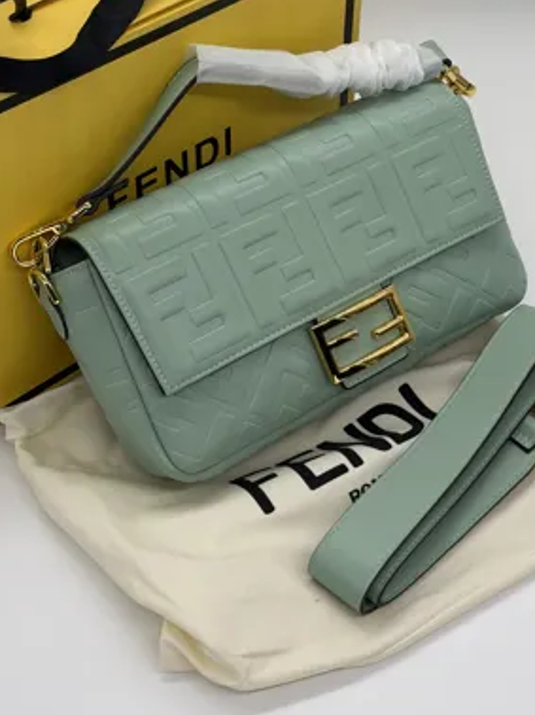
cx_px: 302
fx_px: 1258
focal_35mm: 61
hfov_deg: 24.0
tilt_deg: -45.7
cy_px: 284
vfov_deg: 31.6
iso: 64
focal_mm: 6.76
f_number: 1.78
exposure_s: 1/762
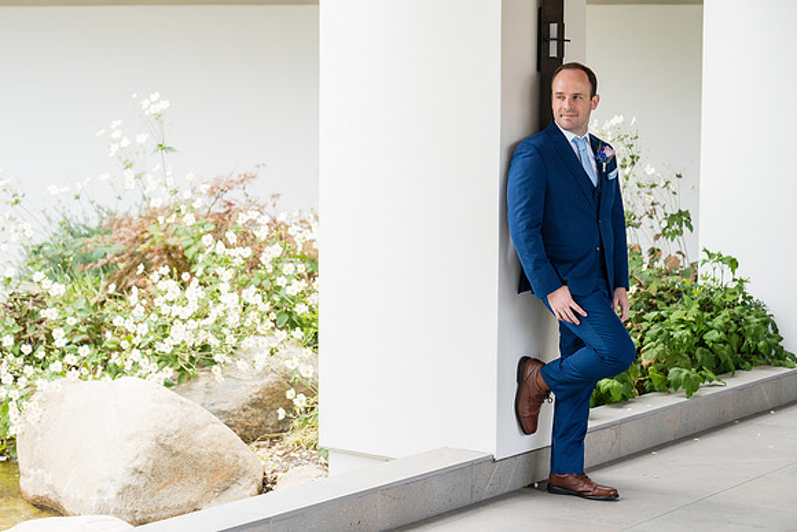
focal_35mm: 73
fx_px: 1616
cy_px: 266
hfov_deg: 27.7
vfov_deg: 18.7
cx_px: 398
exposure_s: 1/1250
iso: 320
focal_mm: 73
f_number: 2.8
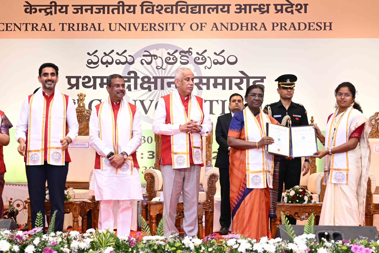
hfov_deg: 38.9
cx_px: 190
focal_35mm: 51
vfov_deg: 26.5
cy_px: 126
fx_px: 537
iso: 1250
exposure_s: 1/160
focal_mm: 34.5
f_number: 3.2
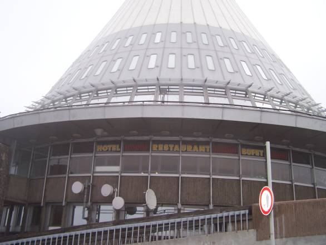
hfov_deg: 49.0
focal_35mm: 38
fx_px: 358
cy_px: 122
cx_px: 163
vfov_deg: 37.7
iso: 80
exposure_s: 1/180
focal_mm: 6.3
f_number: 2.8
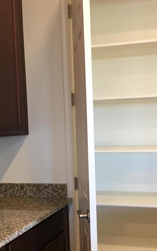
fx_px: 349
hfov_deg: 25.3
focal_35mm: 51
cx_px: 98
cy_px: 149
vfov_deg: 39.4
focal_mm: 4.15
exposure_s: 1/30
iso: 50
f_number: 2.2
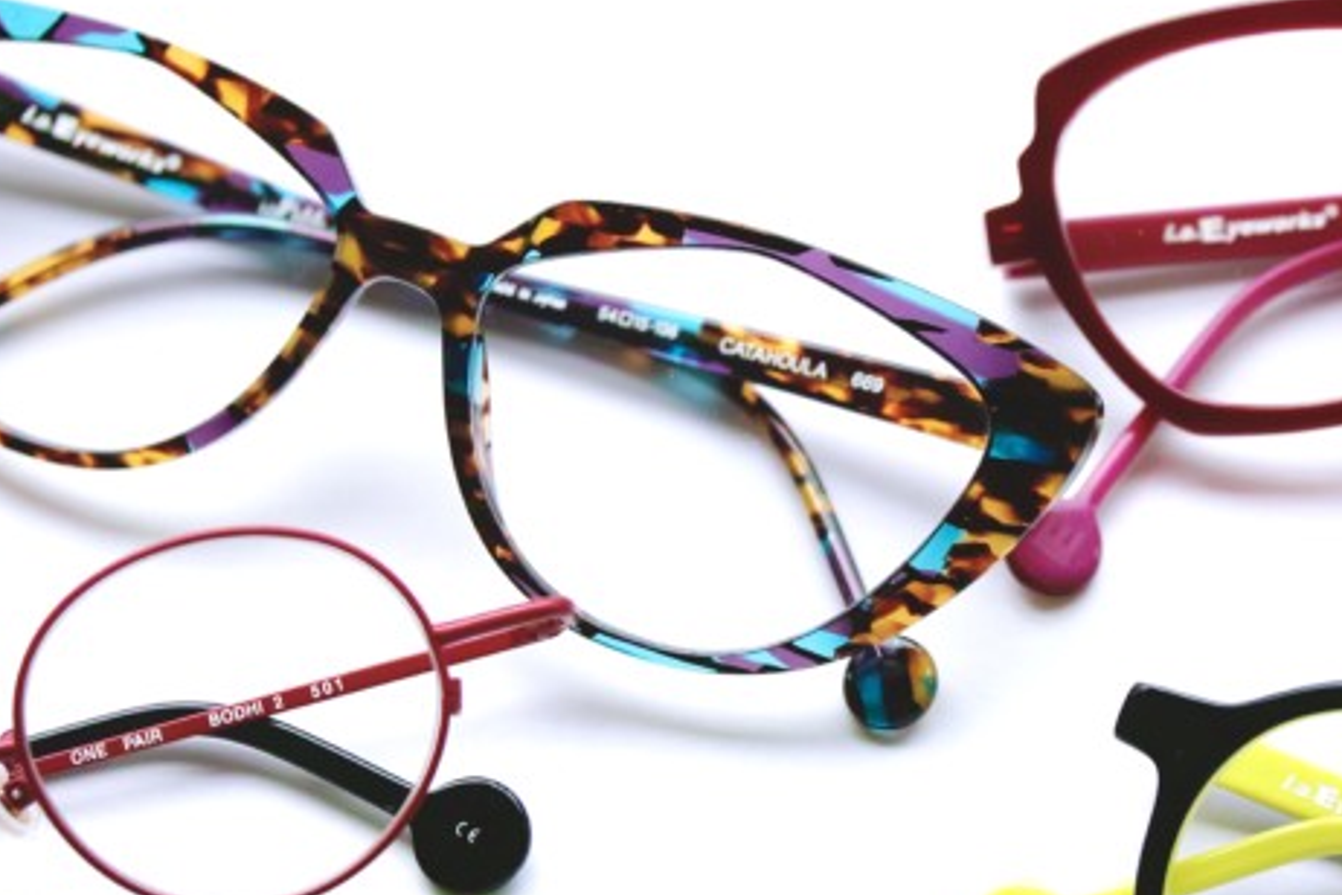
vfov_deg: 7.5
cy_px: 734
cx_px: 883
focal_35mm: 182
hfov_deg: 11.3
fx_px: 6784
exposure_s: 1/500
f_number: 2.8
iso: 250
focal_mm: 70
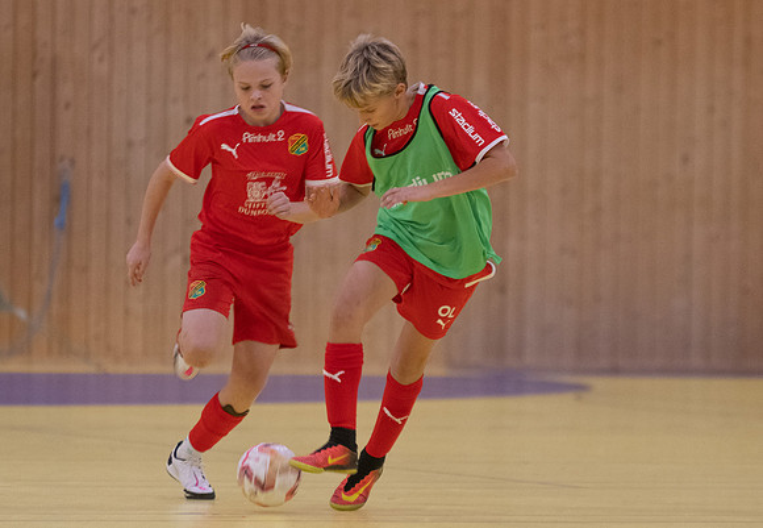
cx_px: 401
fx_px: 8912
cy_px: 239
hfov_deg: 4.9
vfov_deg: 3.4
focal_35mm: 416
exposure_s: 1/400
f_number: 3.2
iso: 3600
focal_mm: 200
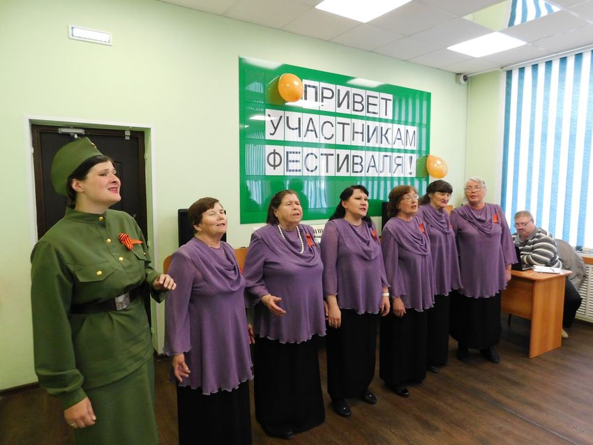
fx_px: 394
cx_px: 296
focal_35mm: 23
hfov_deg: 73.9
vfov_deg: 58.9
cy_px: 222
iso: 360
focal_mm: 4
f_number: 3
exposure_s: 1/30
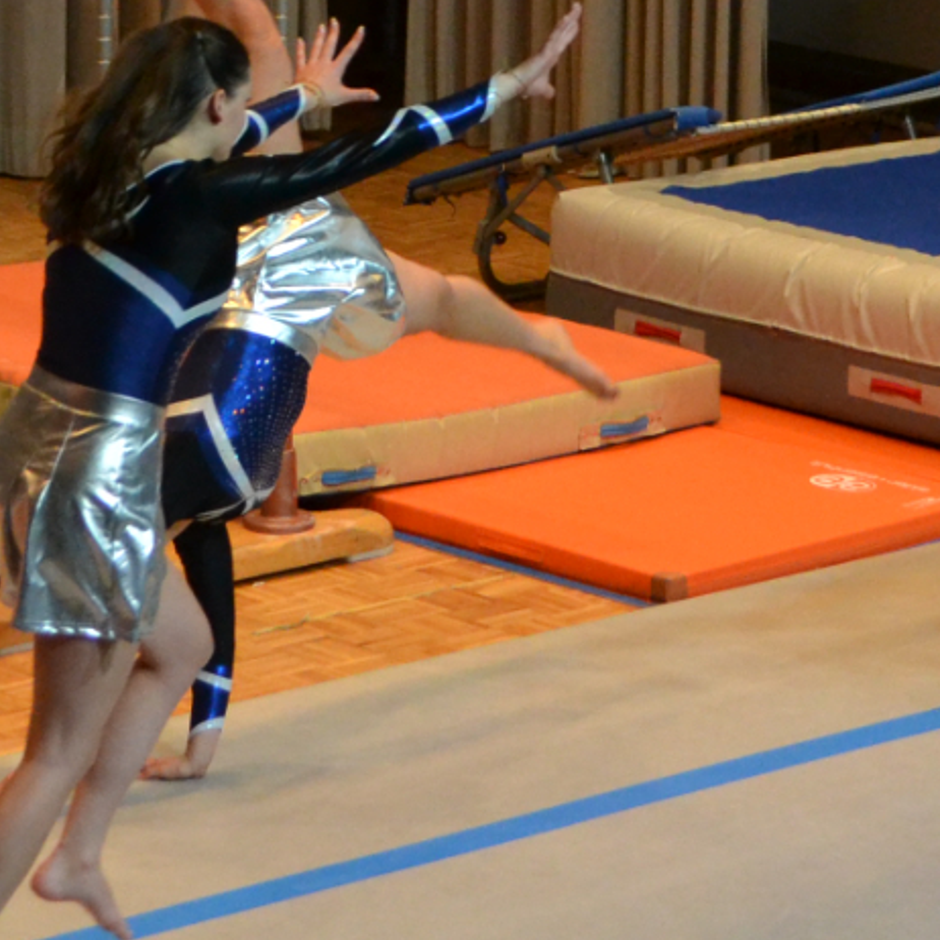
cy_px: -17
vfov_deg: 9.6
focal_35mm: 181
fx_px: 5561
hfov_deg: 9.6
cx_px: 680
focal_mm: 32
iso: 1800
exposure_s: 1/500
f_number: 4.8
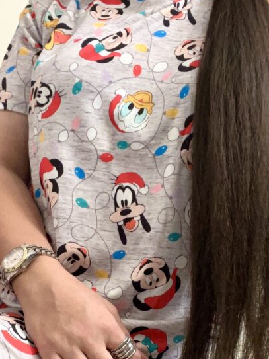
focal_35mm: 59
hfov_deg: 24.8
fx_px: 612
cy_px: 286
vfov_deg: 31.9
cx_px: 108
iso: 250
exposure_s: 1/60
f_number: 2.2
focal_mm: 2.71
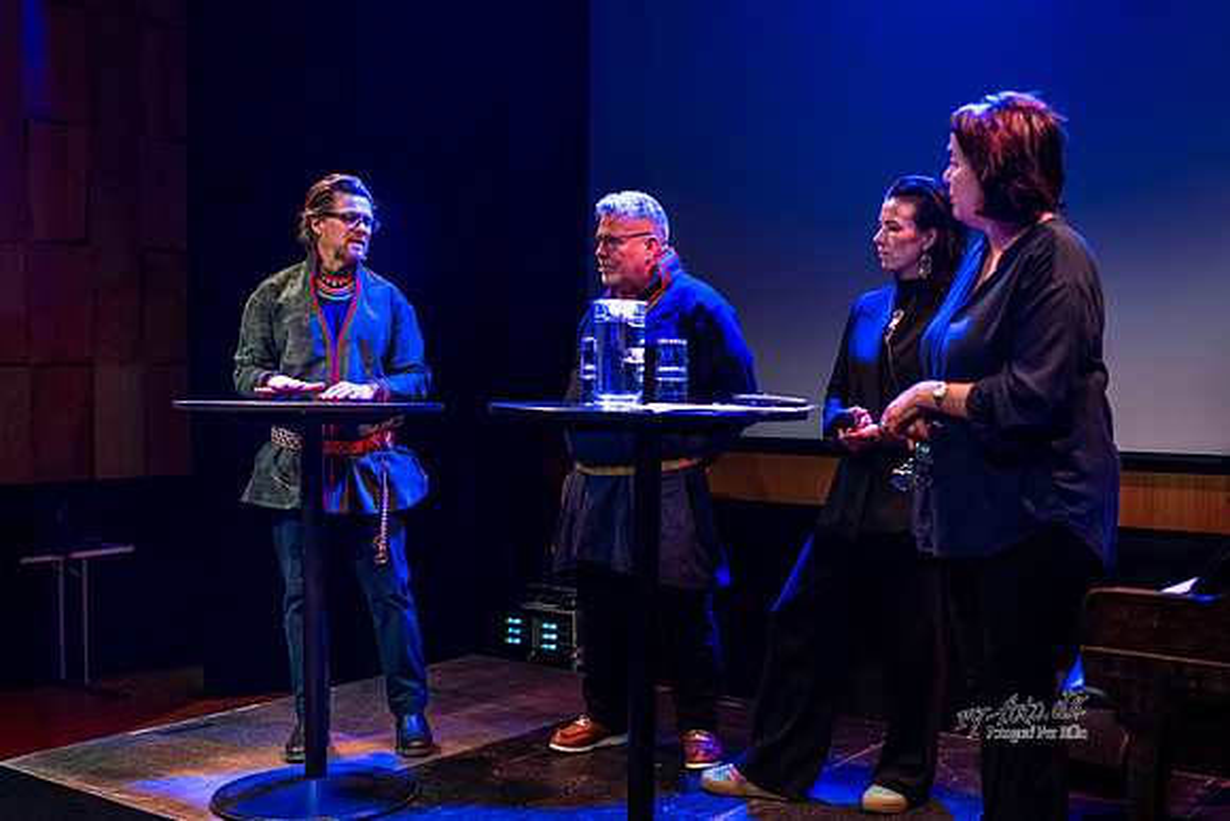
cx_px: 699
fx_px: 1460
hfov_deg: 45.6
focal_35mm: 43
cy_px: 452
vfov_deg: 31.4
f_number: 1.8
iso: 1000
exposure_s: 1/200
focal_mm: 35
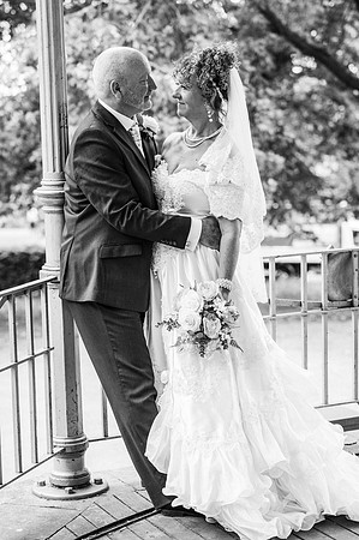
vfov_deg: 23.9
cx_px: 180
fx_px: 1274
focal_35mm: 85
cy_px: 270
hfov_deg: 16.0
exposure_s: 1/250
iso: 100
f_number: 3.5
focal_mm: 85
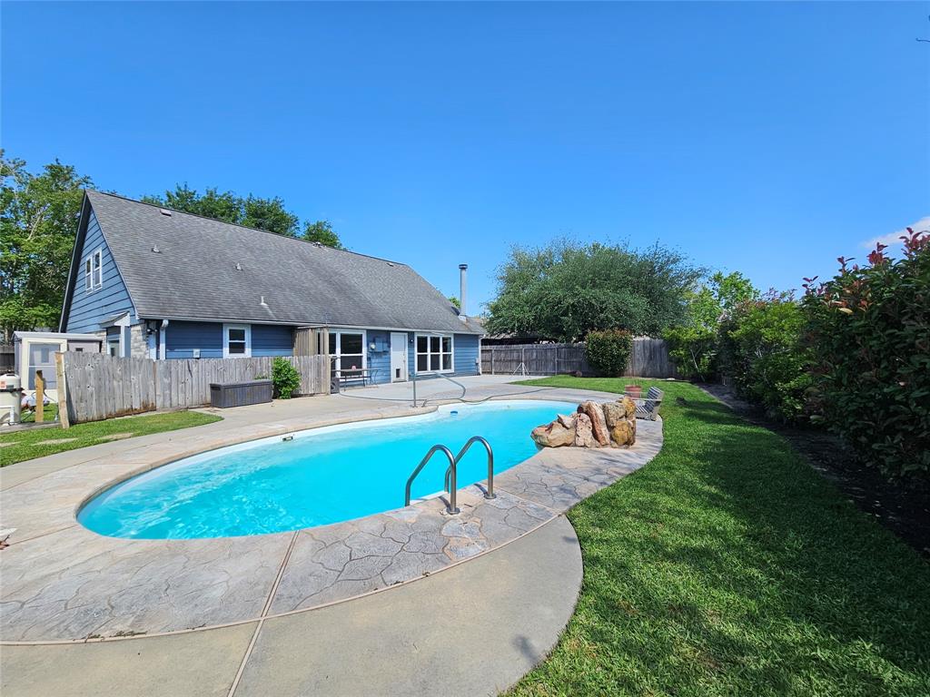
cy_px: 348
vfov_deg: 89.9
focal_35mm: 13
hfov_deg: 106.2
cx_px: 465
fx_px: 349
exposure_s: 1/1437
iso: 50
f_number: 2.2
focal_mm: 2.2
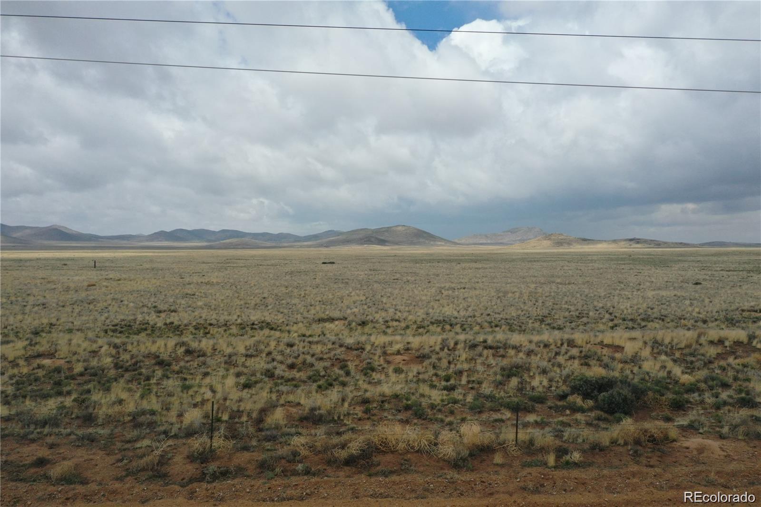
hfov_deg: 65.5
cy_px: 254
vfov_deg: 46.4
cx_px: 380
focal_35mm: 28
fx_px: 592
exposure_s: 1/1250
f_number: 9
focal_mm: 10.26
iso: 400
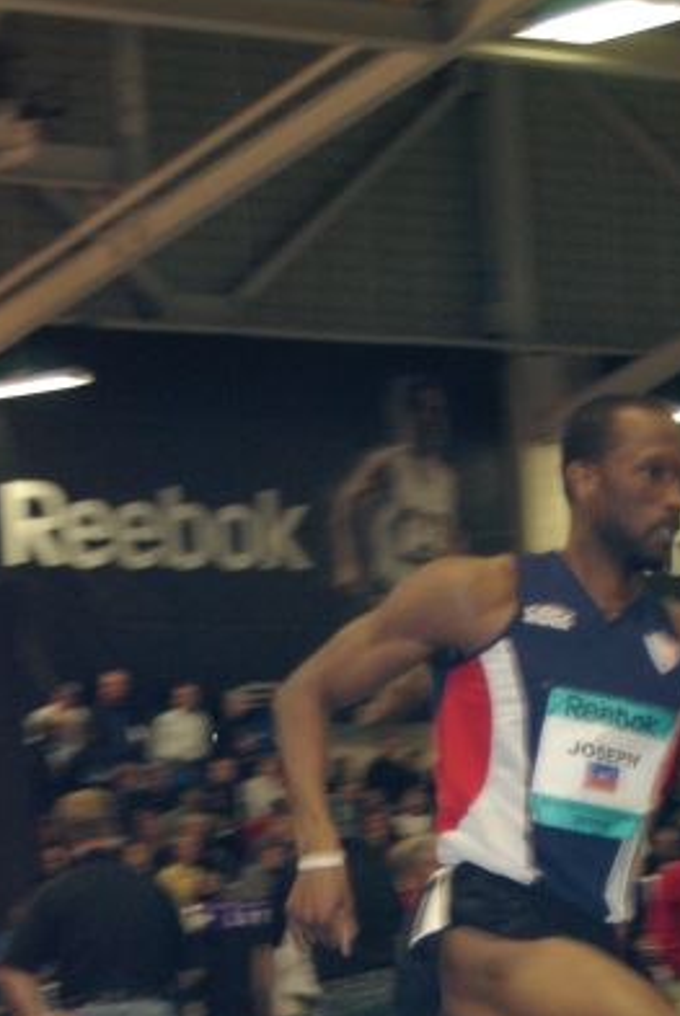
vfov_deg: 11.1
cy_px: 964
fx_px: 5171
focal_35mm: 183
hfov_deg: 7.5
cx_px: 579
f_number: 5.6
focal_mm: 60
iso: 800
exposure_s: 1/100
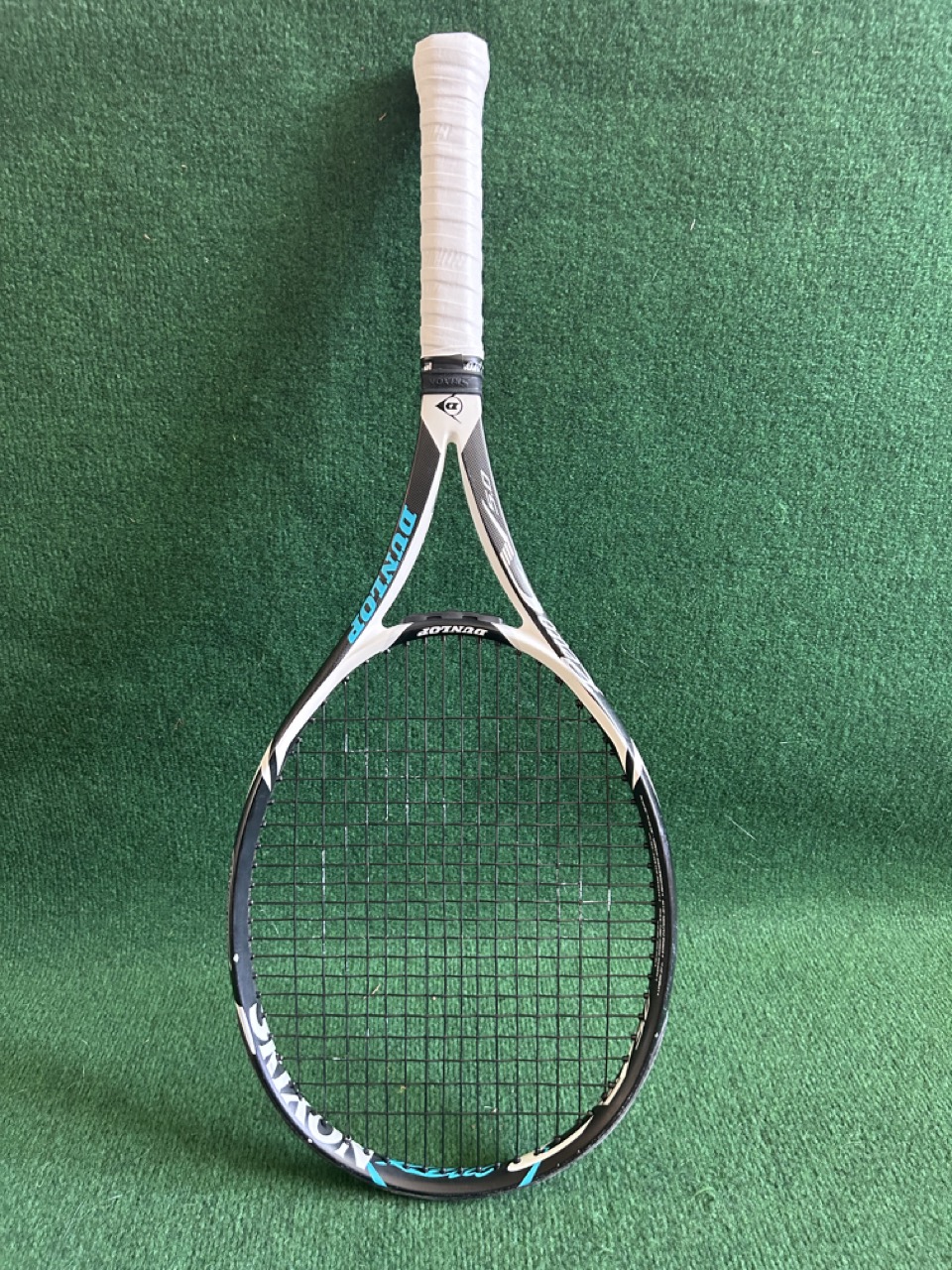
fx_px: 953
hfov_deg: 53.1
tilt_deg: -21.0
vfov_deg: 67.3
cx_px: 476
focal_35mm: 26
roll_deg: +0.0
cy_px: 635
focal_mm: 5.7
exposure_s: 1/55
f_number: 1.5
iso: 500
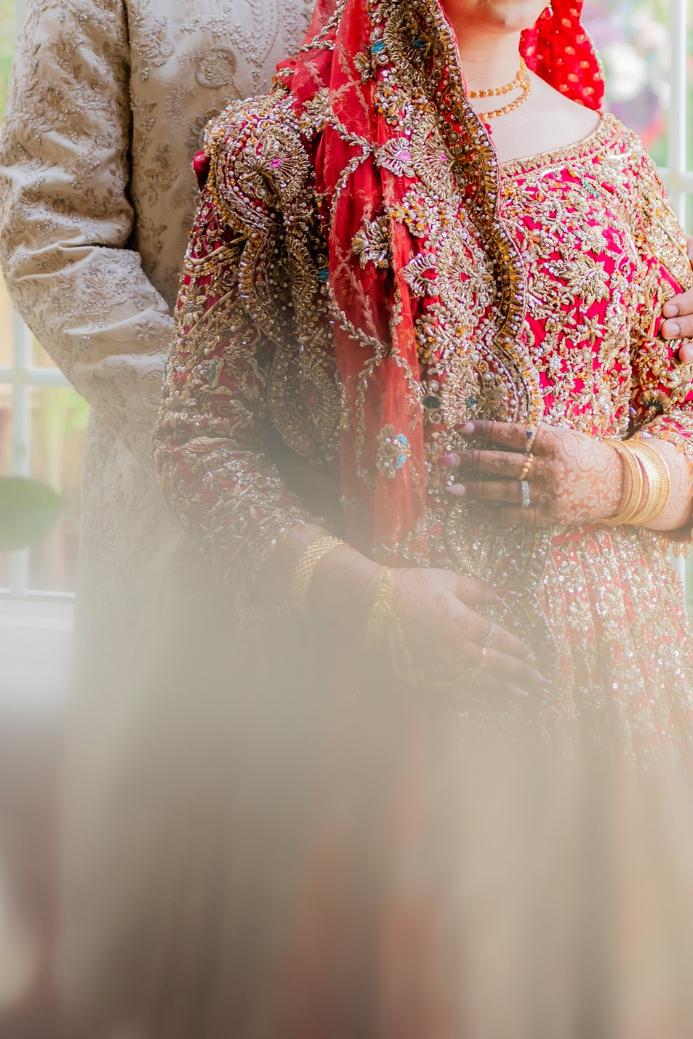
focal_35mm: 94
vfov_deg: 20.6
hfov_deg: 14.5
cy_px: -130
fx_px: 2715
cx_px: 402
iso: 100
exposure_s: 1/160
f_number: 1.4
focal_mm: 35
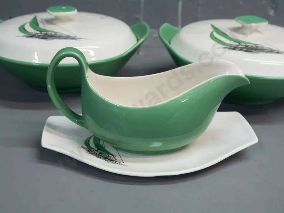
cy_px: 106
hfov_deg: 44.8
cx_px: 142
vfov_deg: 34.3
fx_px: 345
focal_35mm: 42
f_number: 6.3
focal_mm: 21
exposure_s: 1/100
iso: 2000
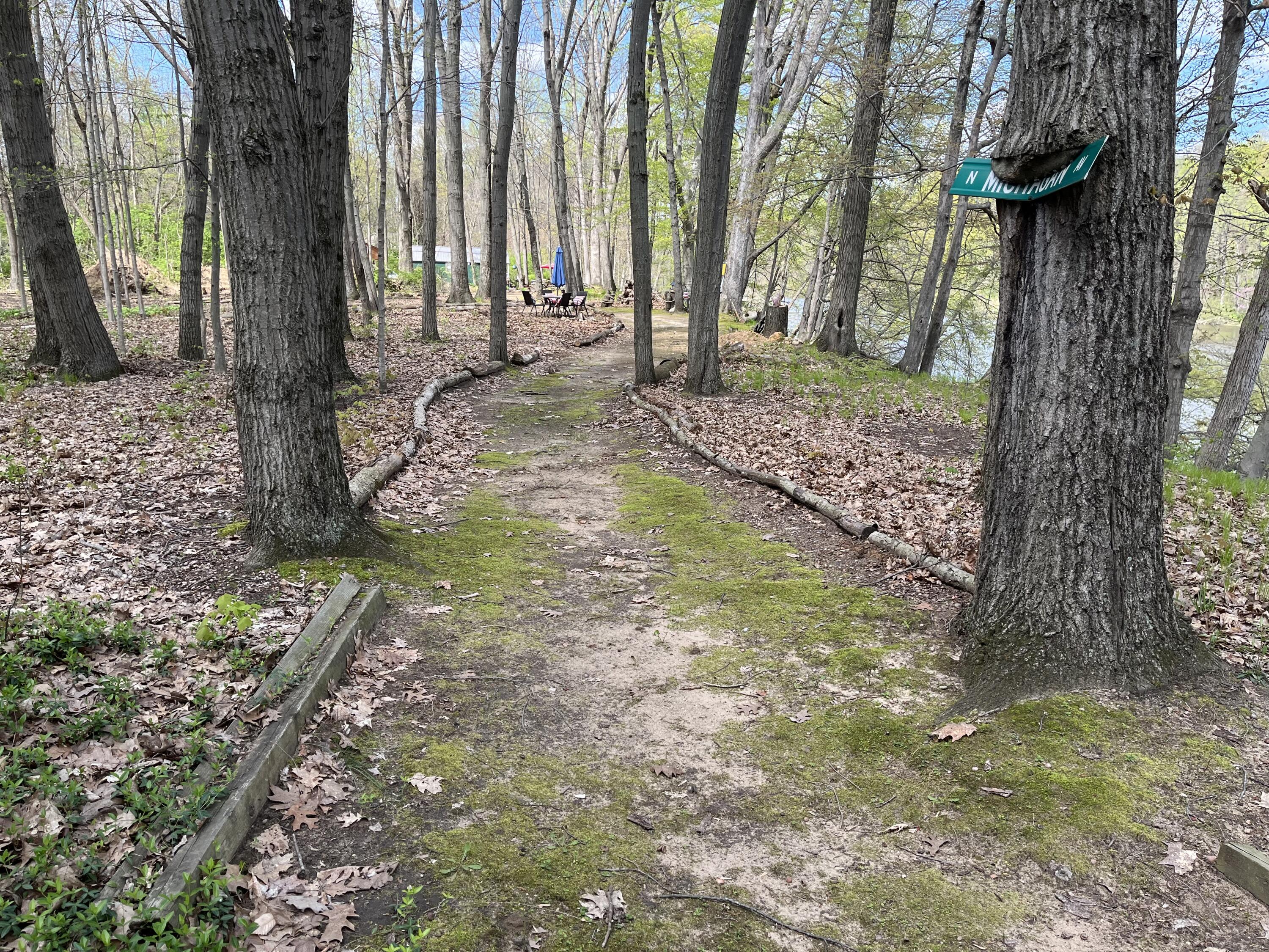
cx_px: 634
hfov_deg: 67.3
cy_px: 476
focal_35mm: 26
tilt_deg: -12.4
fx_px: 953
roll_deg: -0.9
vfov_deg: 53.1
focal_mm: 5.1
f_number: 1.6
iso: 50
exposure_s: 1/821
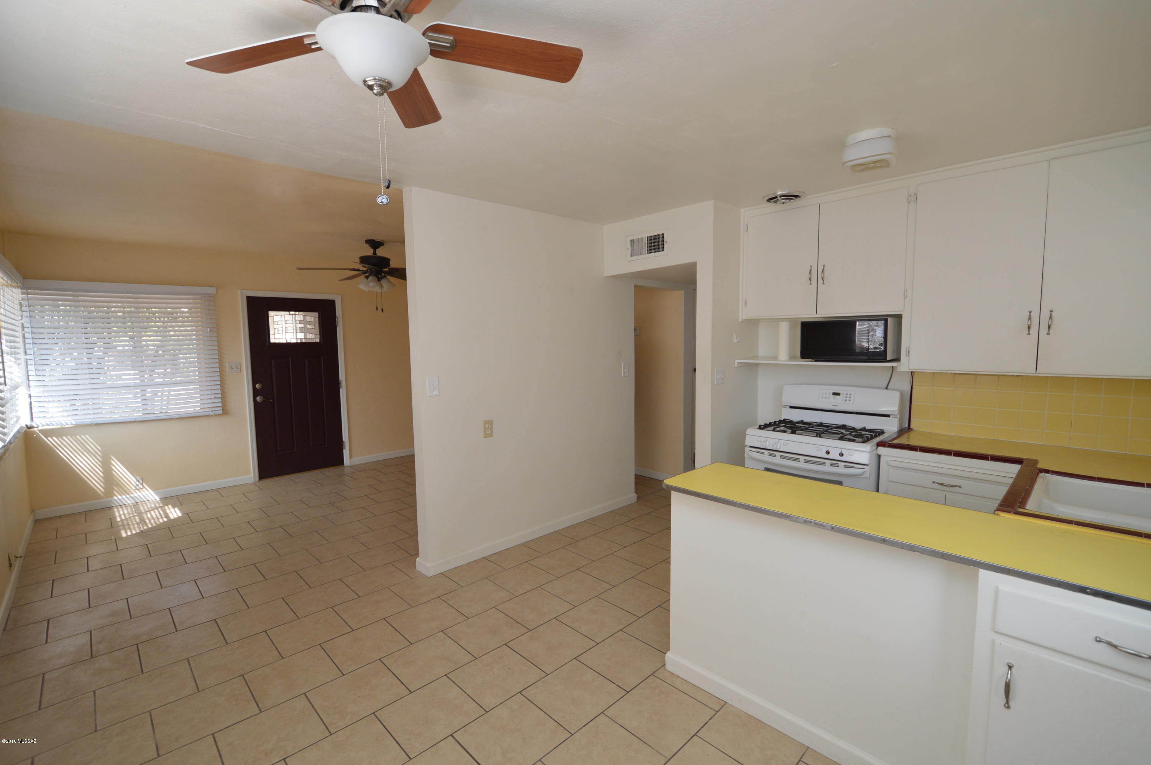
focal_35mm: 15
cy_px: 382
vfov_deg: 77.2
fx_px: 479
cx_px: 576
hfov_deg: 100.4
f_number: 4.5
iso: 400
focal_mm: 10
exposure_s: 1/80
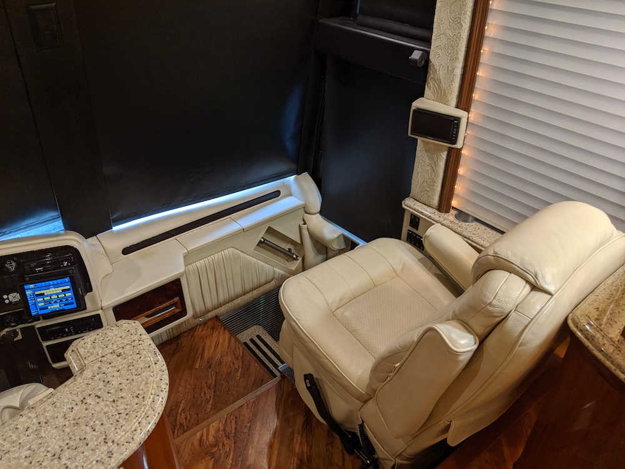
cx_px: 312
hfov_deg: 65.3
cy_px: 234
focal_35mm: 27
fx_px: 487
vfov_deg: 51.4
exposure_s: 1/60
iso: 122
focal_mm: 4.44
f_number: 1.8
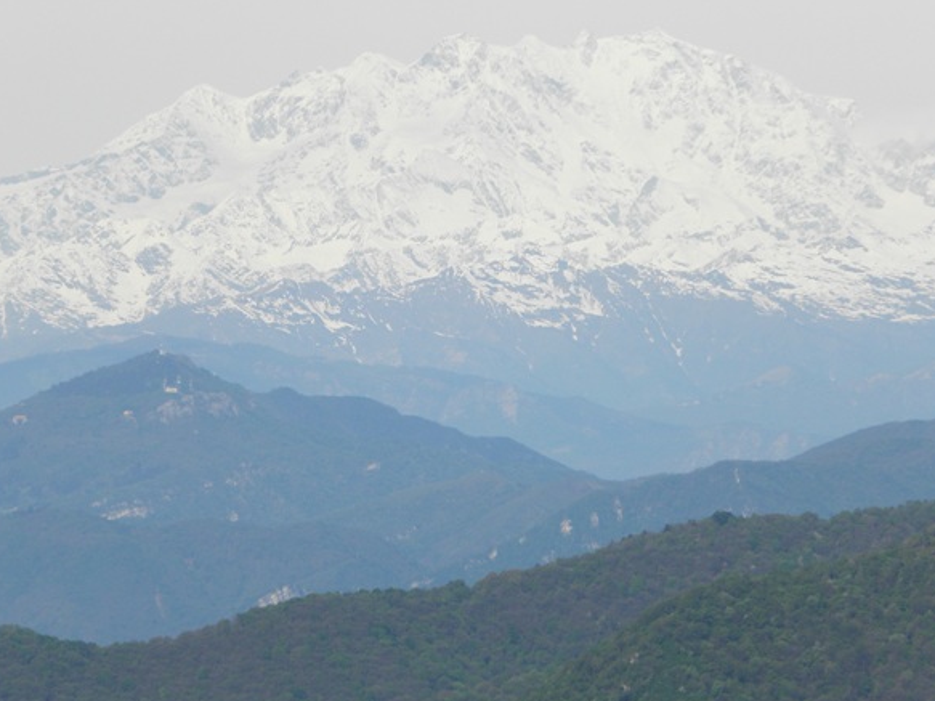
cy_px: 321
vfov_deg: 3.2
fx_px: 12449
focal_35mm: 461
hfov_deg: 4.3
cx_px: 444
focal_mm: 59.89
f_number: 5.6
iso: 64
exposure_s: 1/500
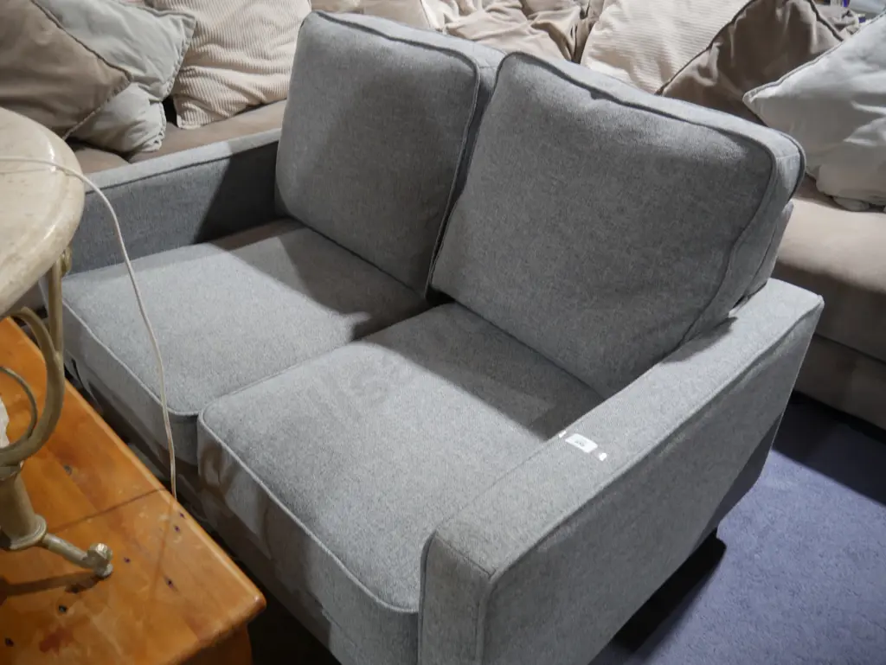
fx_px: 717
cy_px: 332
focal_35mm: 28
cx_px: 443
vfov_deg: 49.8
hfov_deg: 63.4
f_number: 3.5
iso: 640
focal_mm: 14
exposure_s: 1/60
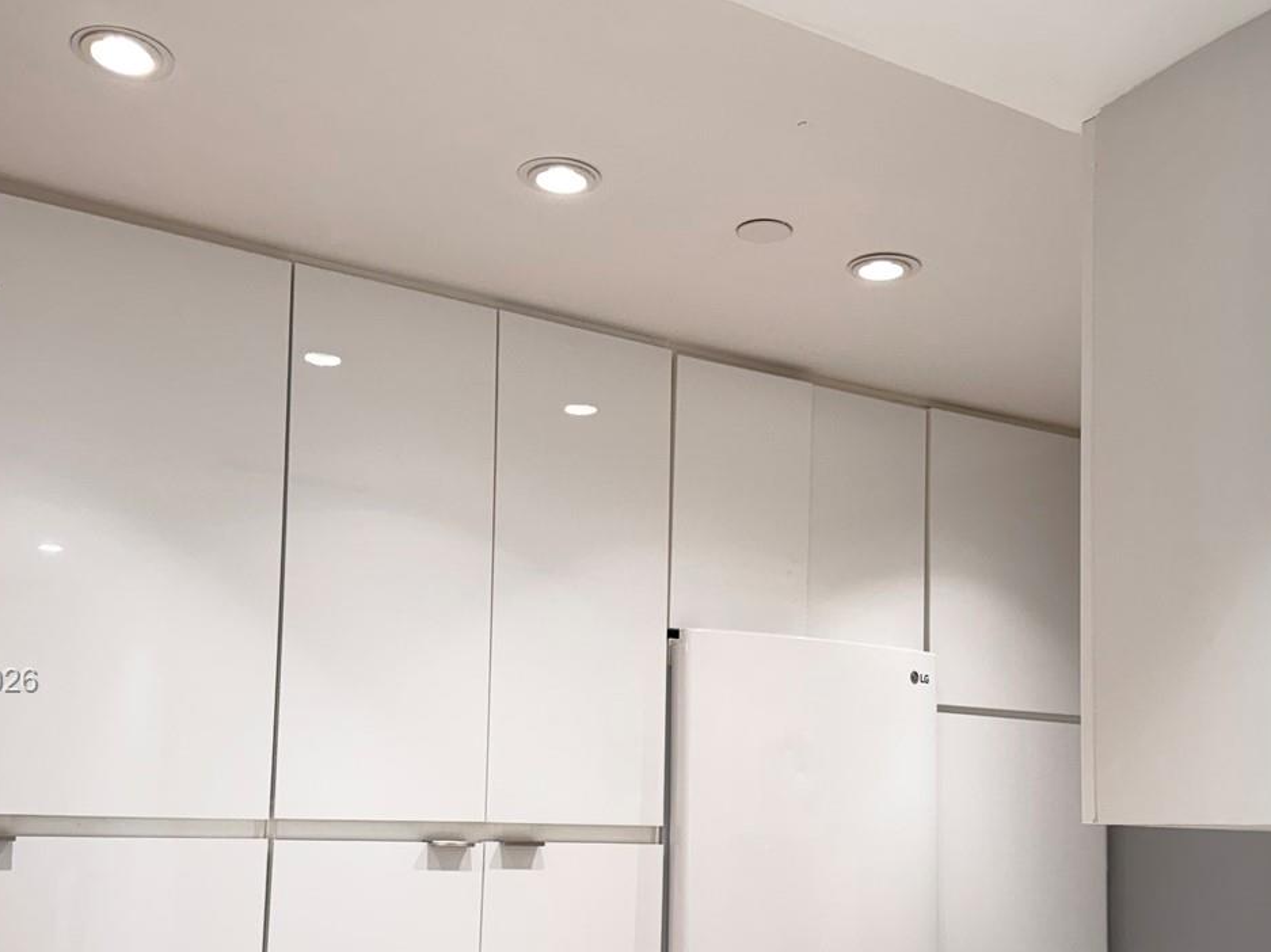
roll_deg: -1.0
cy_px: 682
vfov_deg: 34.6
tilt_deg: +5.3
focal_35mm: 41
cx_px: 700
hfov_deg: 45.7
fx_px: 1505
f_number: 1.78
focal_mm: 6.76
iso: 100
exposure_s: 1/120
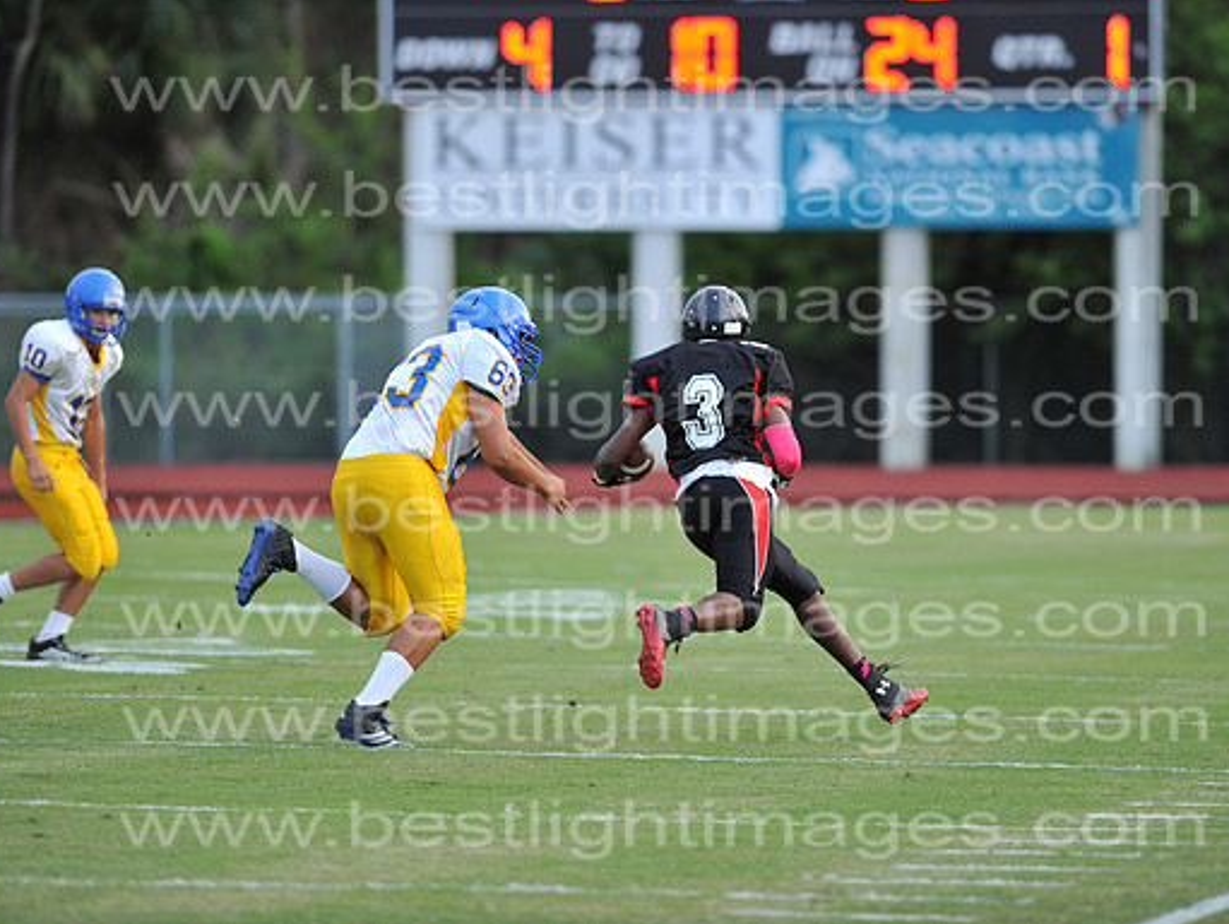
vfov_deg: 4.6
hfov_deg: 6.1
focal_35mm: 327
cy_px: 462
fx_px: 11618
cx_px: 664
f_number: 4
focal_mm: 300
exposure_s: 1/640
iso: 1000
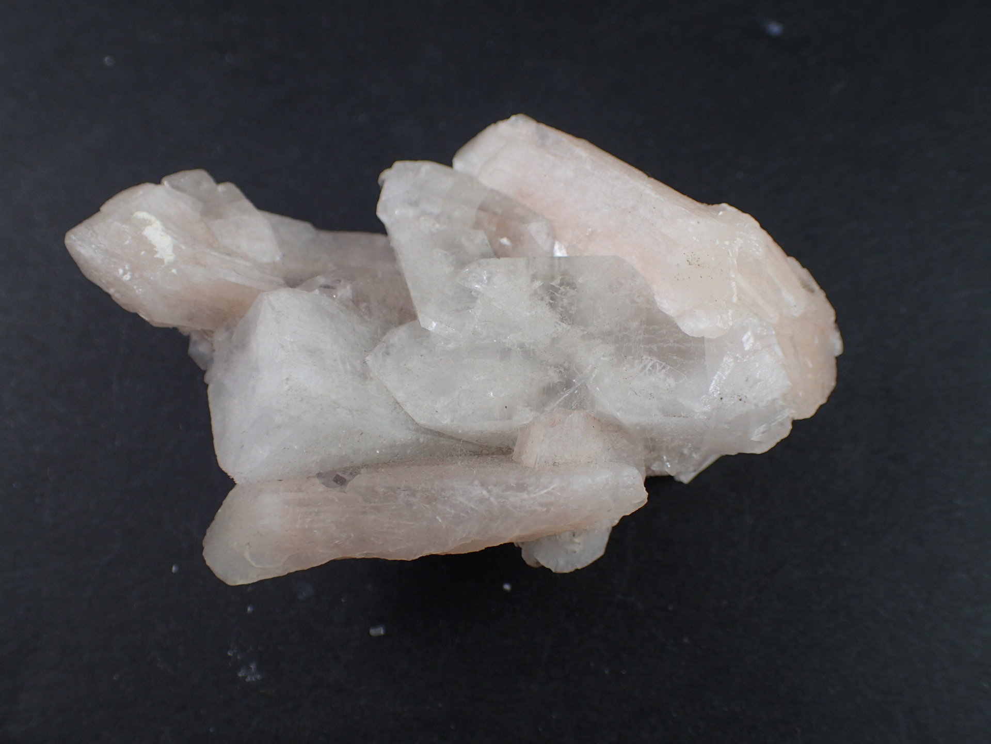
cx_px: 496
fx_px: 1088
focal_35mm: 38
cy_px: 372
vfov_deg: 37.7
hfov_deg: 49.0
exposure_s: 1/320
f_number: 2.7
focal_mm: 6.86
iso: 100
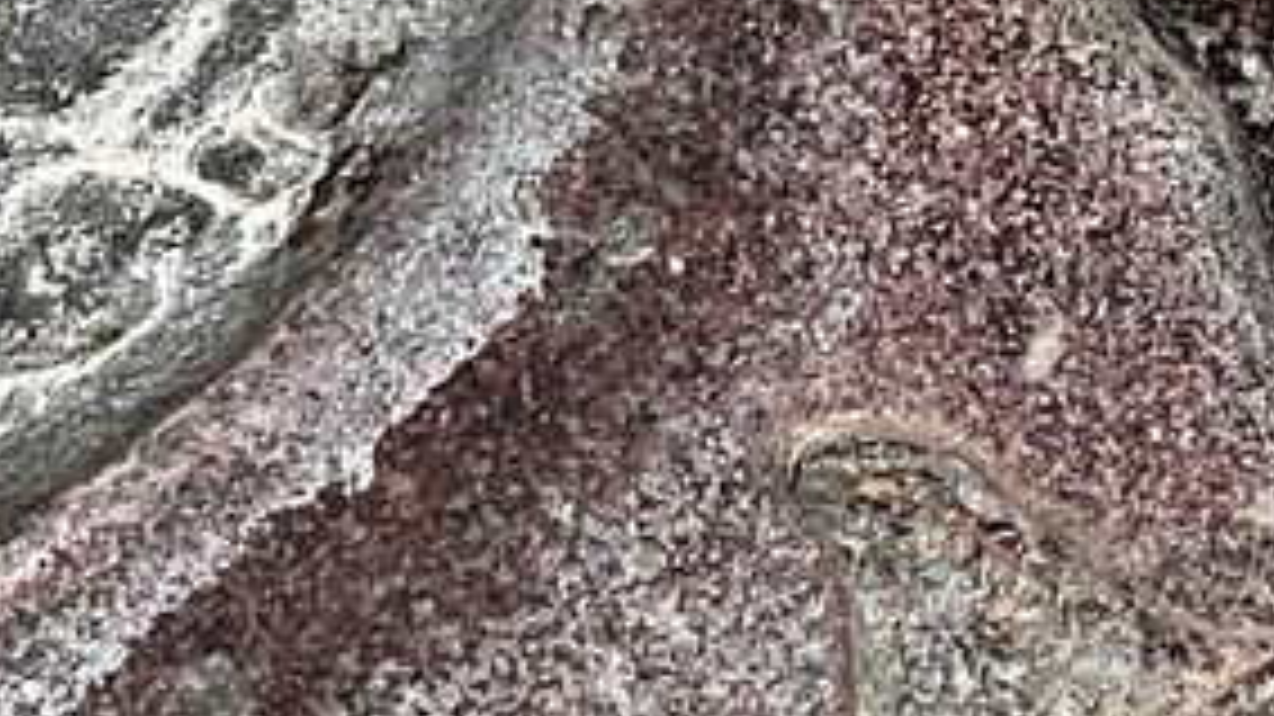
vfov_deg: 2.5
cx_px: 1706
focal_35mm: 475
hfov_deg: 4.5
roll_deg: +1.0
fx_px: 16042
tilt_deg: -3.0
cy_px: -468
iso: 50
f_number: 2.8
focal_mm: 9
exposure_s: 1/99
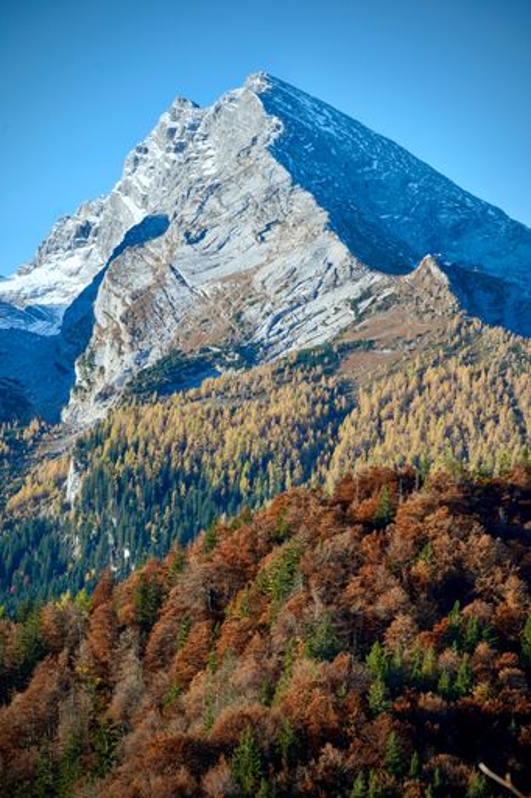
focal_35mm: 100
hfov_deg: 13.7
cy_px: 399
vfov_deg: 20.4
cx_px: 266
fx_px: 2214
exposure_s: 1/160
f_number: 13
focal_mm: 100
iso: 320
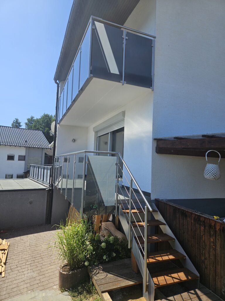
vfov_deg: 73.9
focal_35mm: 23
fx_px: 199
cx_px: 112
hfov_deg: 58.9
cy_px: 150
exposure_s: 1/1645
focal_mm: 5.4
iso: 32
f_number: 1.8
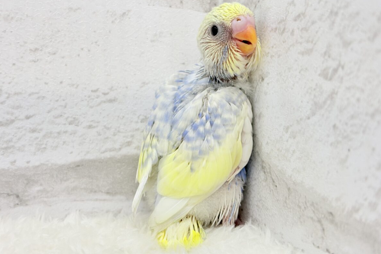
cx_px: 192
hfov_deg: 36.2
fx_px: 582
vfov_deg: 24.6
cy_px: 121
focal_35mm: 55
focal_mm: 5.96
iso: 80
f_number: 1.6
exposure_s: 1/100
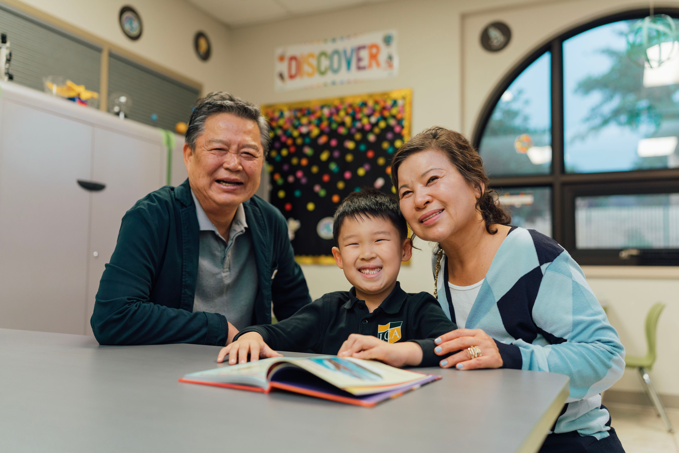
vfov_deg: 37.9
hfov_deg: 54.4
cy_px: 226
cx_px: 340
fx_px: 660
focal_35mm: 35
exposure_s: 1/160
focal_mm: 35
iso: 500
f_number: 2
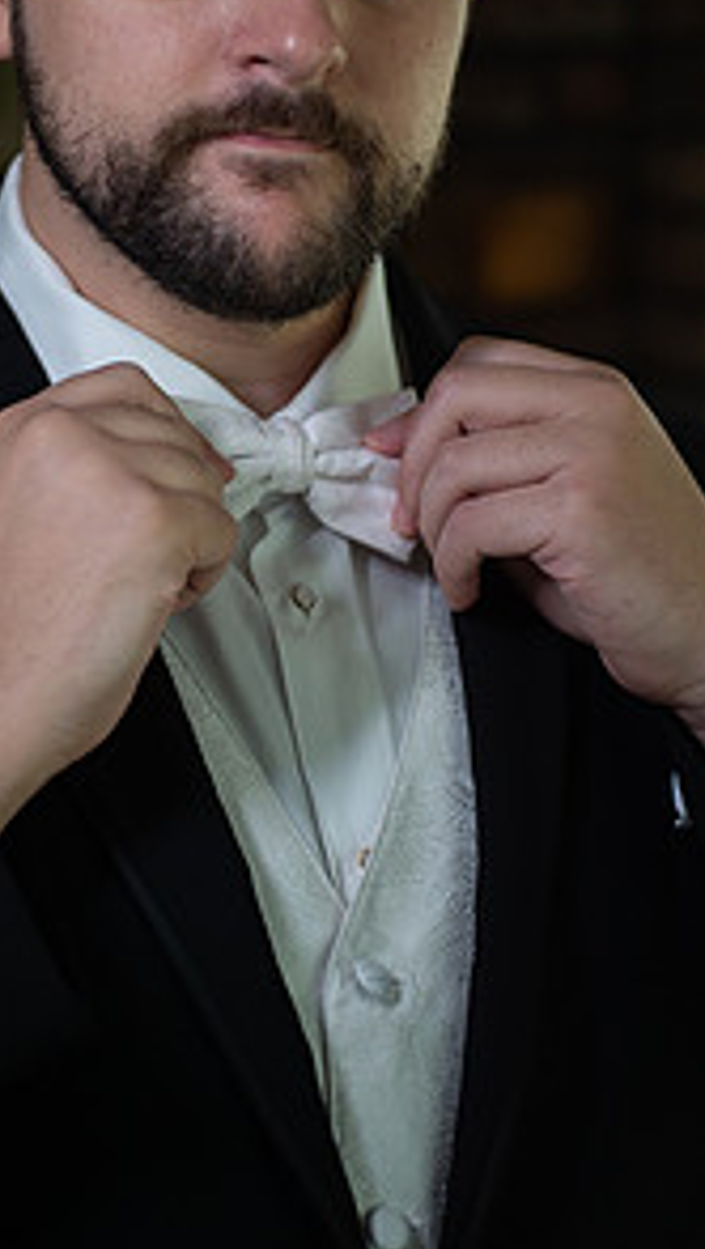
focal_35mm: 96
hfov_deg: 12.6
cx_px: 210
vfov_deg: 22.1
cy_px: 416
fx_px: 3181
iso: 1000
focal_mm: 60
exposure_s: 1/250
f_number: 3.2
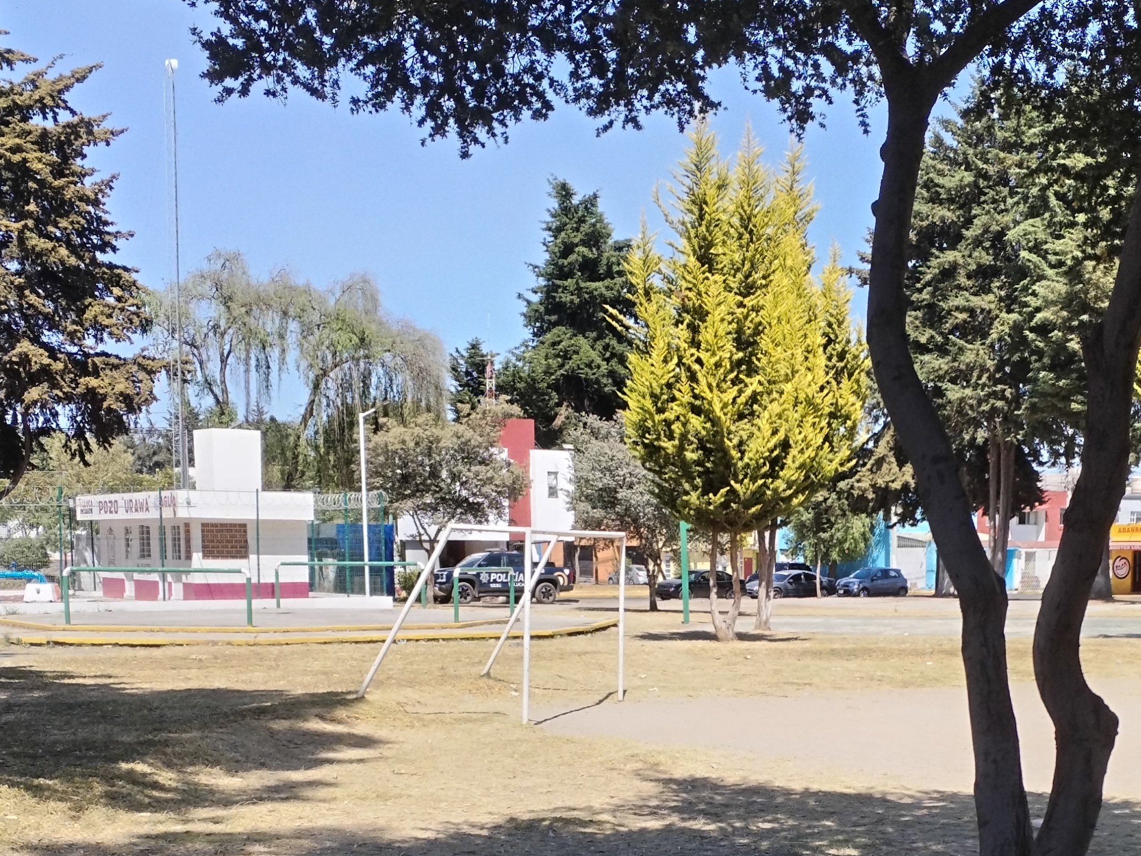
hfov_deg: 30.4
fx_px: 2077
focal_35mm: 63
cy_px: 788
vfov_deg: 22.7
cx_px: 790
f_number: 1.8
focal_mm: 4.75
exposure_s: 1/775
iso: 100
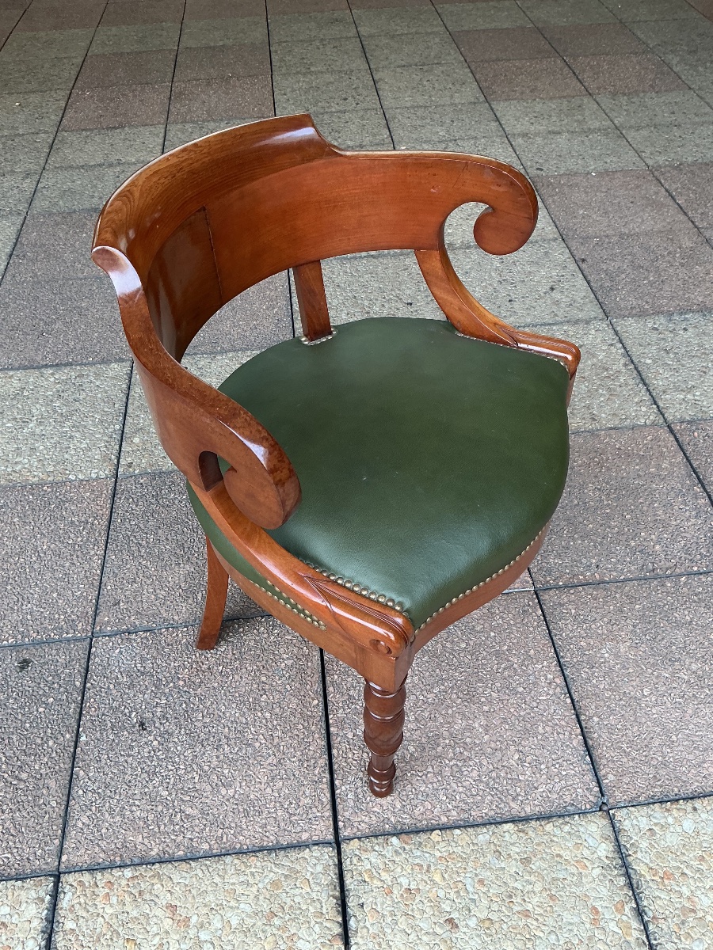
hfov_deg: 48.2
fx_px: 796
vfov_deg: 61.7
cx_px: 356
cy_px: 475
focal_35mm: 29
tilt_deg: -46.0
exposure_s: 1/120
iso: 40
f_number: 1.8
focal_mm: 3
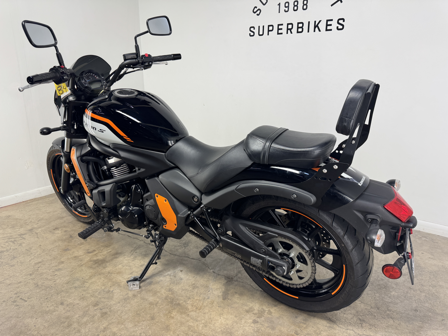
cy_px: 168
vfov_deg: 56.8
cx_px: 224
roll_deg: -0.4
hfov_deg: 71.6
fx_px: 311
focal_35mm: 24
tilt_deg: -16.8
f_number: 1.78
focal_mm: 6.76
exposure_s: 1/127
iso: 50
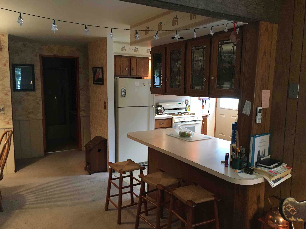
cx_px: 153
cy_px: 114
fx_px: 256
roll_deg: -1.1
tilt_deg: -8.0
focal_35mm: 29
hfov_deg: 61.7
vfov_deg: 48.2
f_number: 2.2
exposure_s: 1/15
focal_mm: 4.15
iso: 200
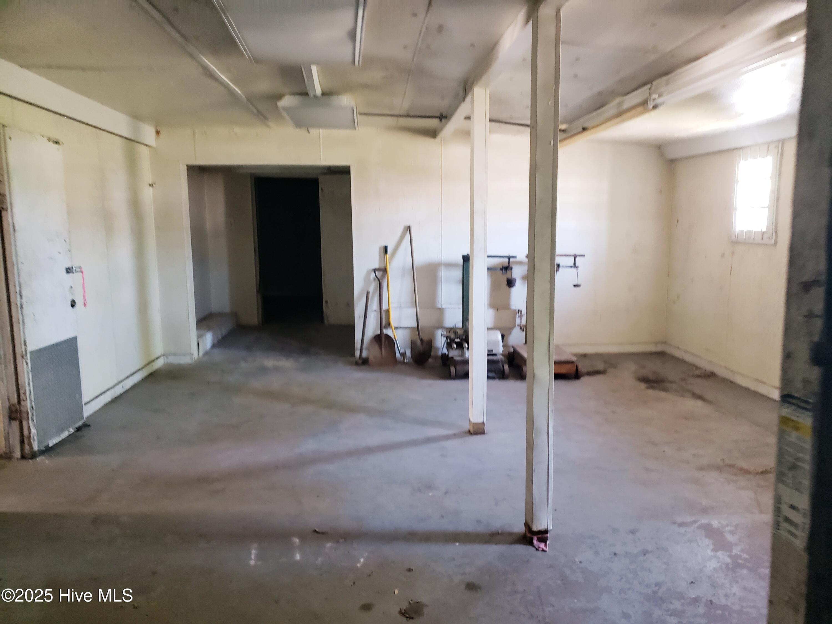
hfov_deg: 67.3
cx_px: 416
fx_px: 625
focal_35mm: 26
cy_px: 312
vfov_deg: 53.1
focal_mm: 4.3
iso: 250
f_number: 1.5
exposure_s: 1/10
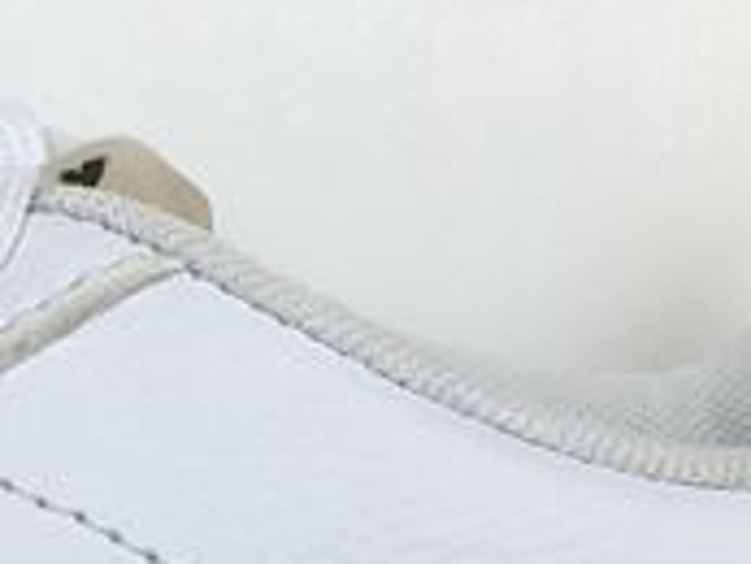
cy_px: 872
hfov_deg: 14.0
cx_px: -278
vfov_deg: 10.6
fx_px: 2909
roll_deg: +1.6
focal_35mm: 134
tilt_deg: -9.9
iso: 25
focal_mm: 4.15
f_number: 2.2
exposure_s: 1/164
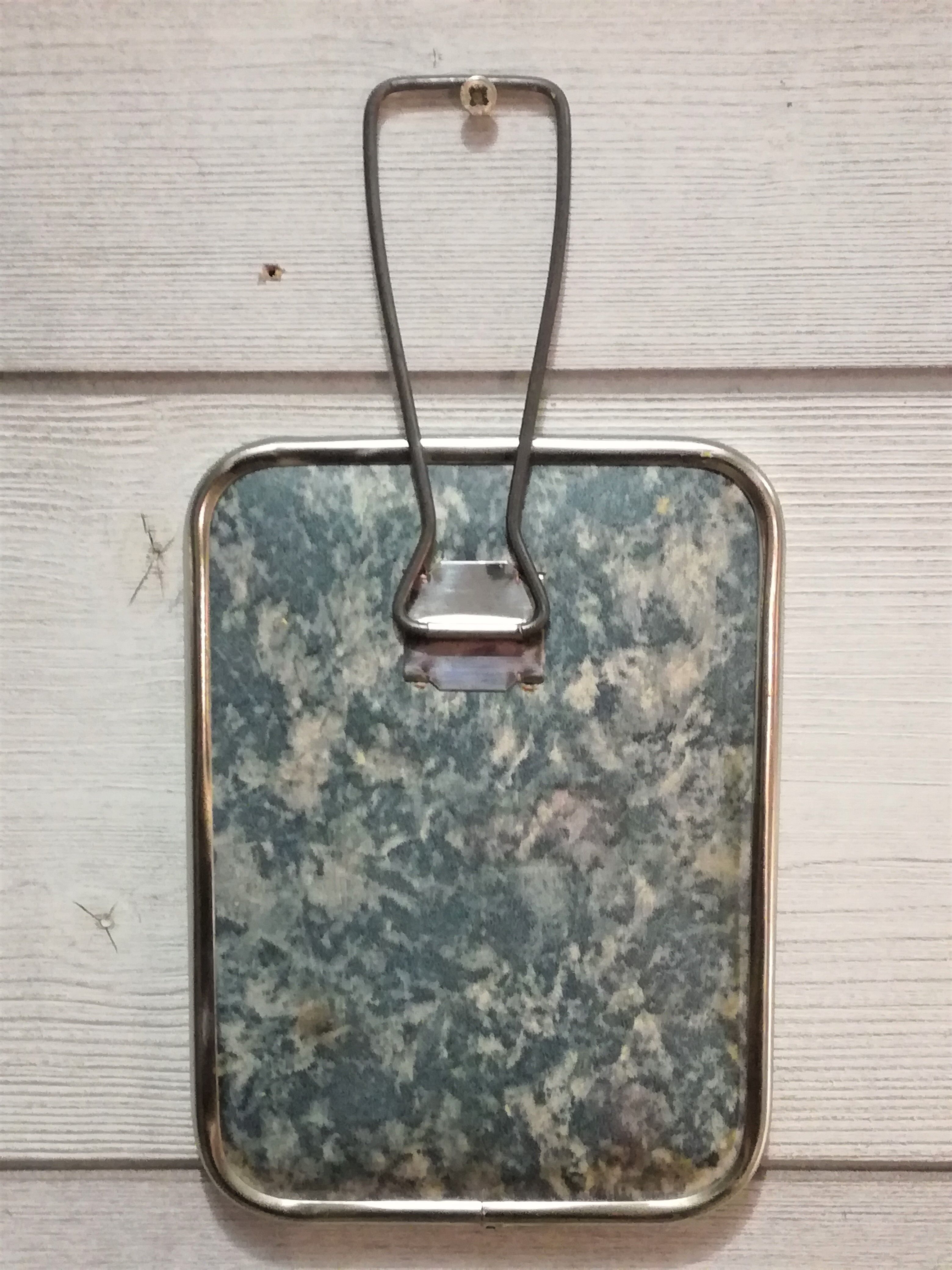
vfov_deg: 65.3
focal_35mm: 27
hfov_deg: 51.4
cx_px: 476
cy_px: 635
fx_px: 990
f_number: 2
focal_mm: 3.79
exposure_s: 1/25
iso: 400
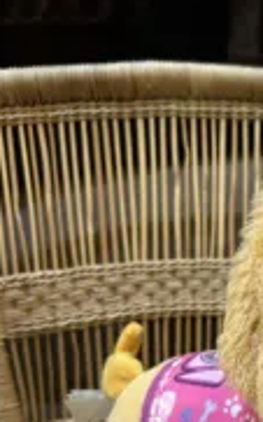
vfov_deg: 31.7
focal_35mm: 61
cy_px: 389
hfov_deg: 20.0
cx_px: 317
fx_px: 700
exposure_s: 1/50
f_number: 1.5
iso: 400
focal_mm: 5.7
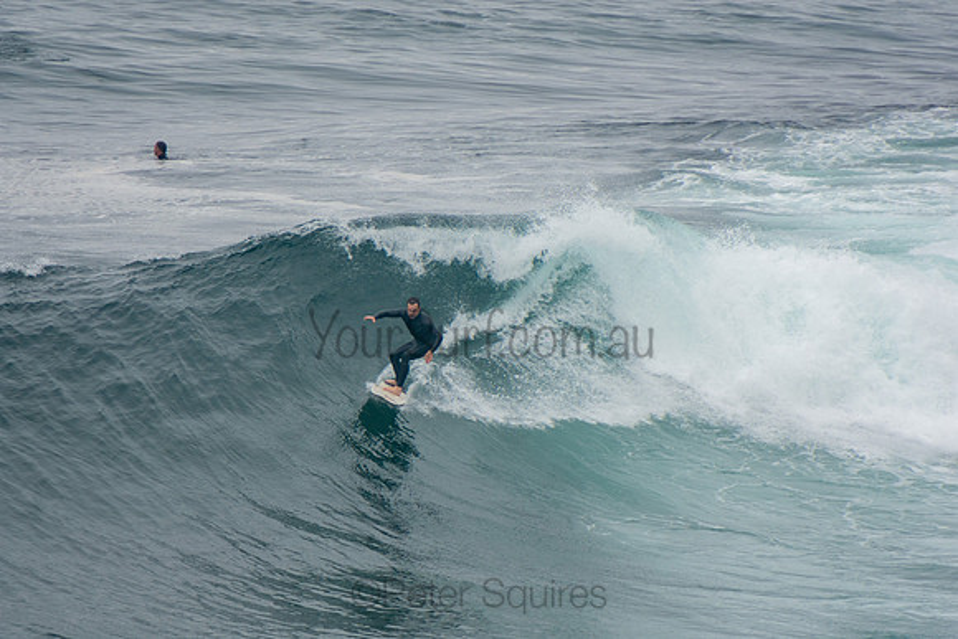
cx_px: 479
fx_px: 15970
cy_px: 320
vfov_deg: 2.3
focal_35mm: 600
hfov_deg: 3.4
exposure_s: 1/1250
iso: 360
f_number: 5.6
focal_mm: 400
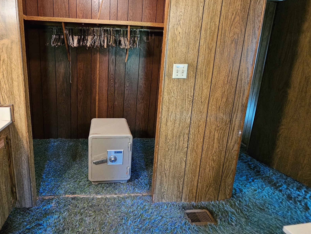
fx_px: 153
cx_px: 116
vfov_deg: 73.6
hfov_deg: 89.1
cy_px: 89
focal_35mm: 17
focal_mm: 2.2
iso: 800
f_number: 2.2
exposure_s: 1/24
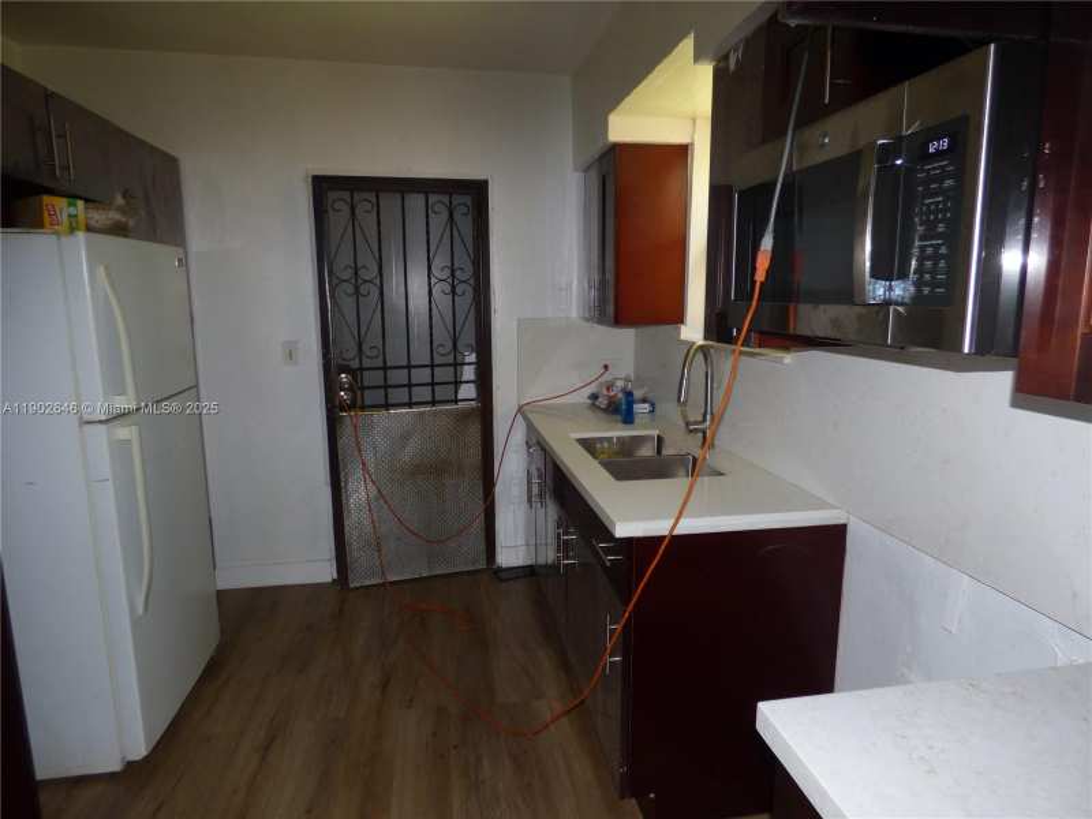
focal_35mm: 20
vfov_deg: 66.0
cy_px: 410
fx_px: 631
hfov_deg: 81.7
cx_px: 546
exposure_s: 1/40
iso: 100
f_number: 2.8
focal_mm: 3.58
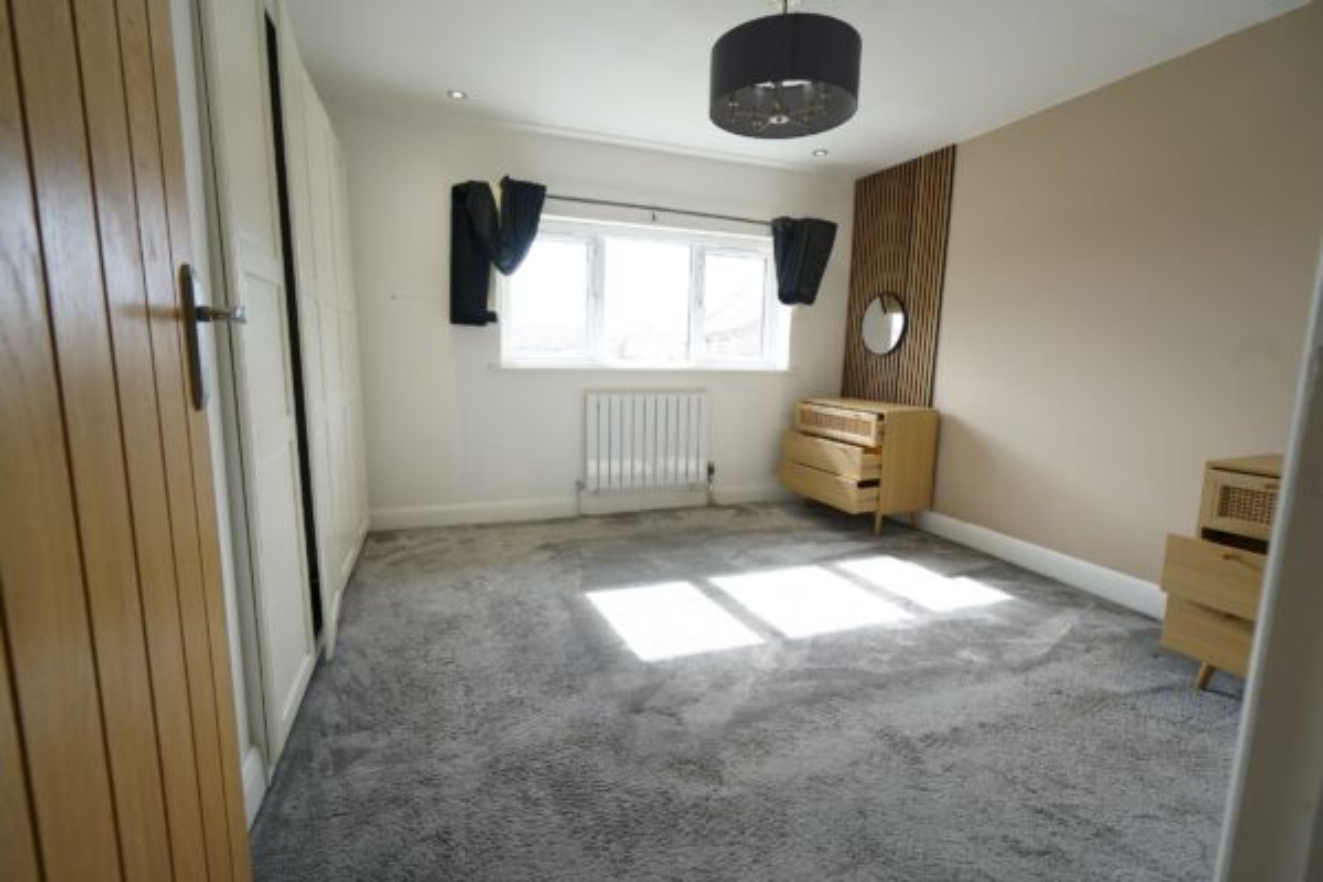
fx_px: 588
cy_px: 441
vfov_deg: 73.7
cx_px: 662
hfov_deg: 96.7
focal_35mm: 16
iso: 500
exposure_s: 1/125
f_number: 5.6
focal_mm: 16
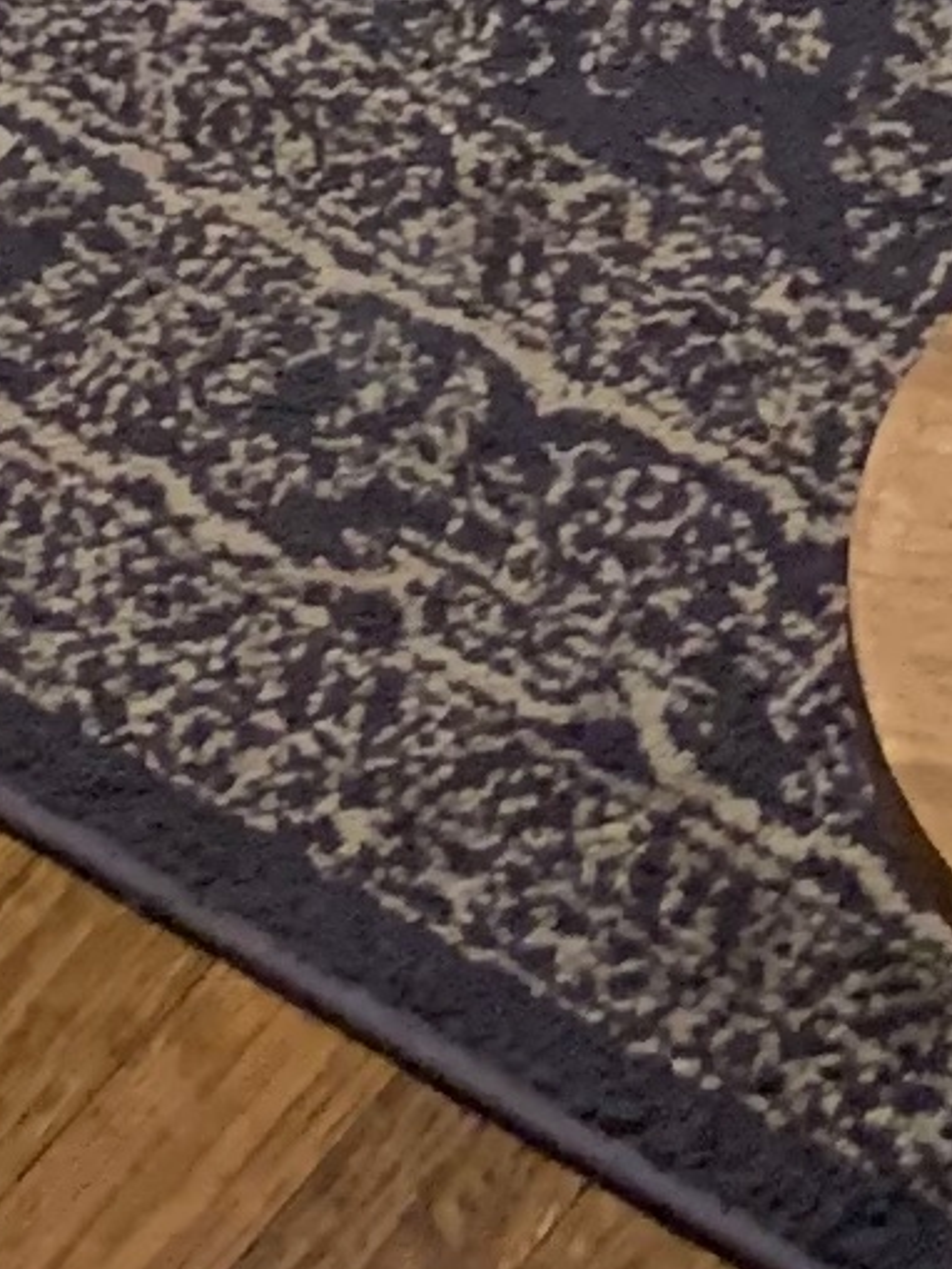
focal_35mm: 206
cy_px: -3735
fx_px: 7551
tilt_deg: -9.8
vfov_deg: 7.2
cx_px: 820
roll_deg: -0.7
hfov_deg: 7.2
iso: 200
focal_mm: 4.25
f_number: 1.8
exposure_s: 1/60
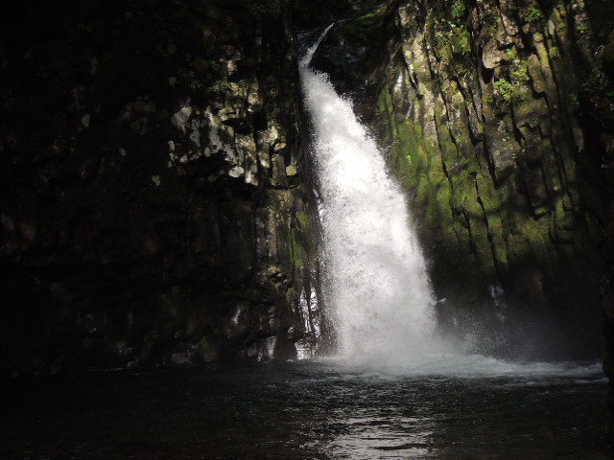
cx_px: 307
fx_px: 1100
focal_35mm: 62
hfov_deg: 31.2
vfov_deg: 23.7
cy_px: 230
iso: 250
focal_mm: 11.1
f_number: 3.7
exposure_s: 1/400
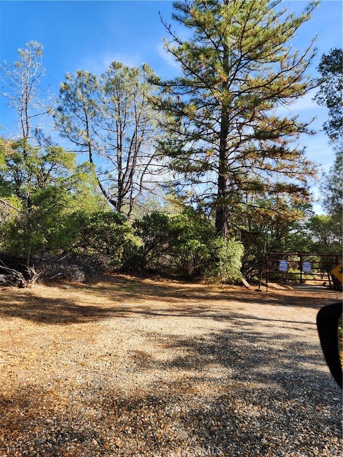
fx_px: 304
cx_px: 172
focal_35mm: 23
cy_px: 228
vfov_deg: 73.9
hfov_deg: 58.9
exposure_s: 1/652
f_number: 1.8
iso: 20
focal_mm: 5.4
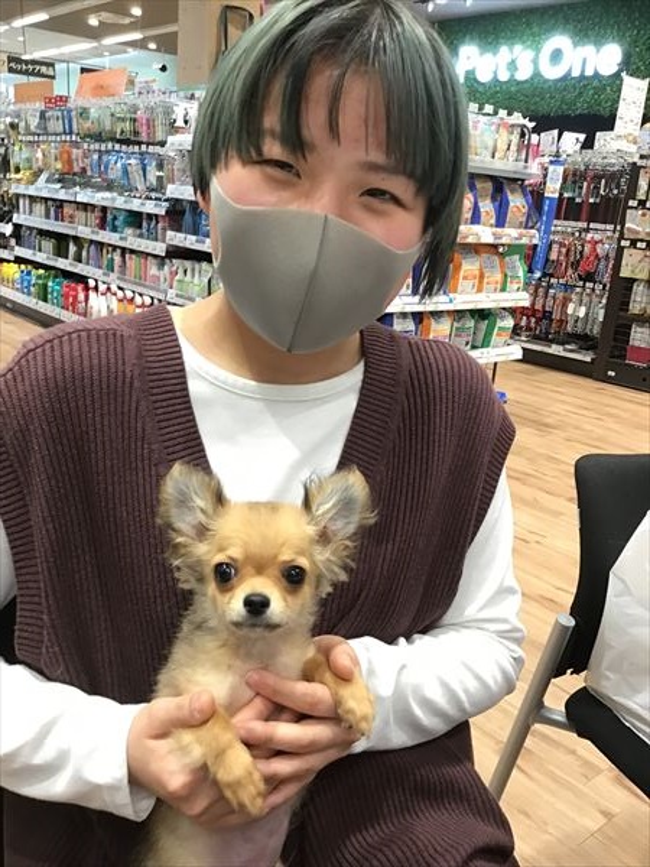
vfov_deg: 58.4
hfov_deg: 45.4
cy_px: 434
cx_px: 325
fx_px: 776
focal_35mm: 31
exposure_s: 1/30
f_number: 2.4
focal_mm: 3.3
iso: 100
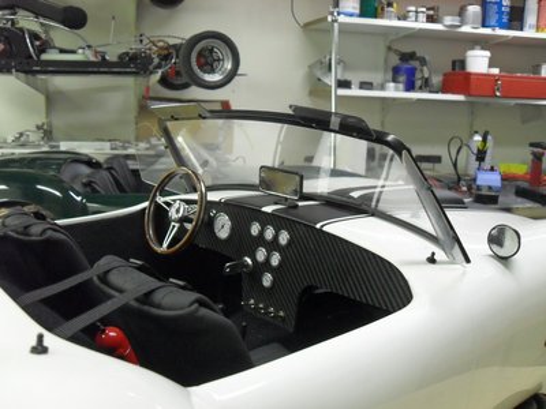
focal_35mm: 35
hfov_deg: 52.6
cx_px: 273
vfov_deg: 40.7
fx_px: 552
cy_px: 204
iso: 200
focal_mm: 6.2
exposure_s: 1/20
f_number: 2.8
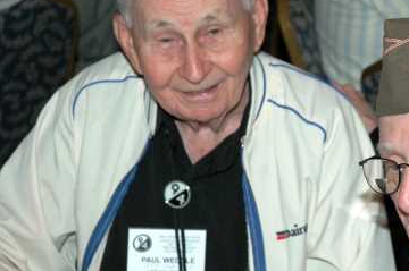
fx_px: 1564
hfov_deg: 14.8
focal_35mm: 138
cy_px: 137
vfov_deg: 9.9
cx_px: 304
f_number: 4.5
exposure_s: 1/60
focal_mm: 55
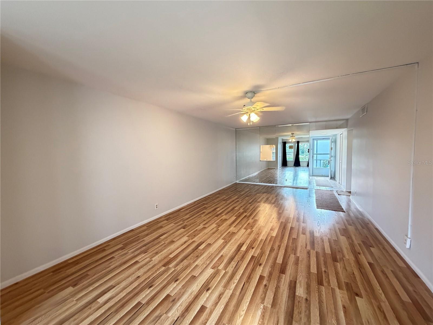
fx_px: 175
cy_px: 162
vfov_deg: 85.7
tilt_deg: -3.8
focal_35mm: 14
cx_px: 216
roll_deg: +1.4
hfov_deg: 102.1
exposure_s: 1/60
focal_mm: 2.22
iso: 640
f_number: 2.2
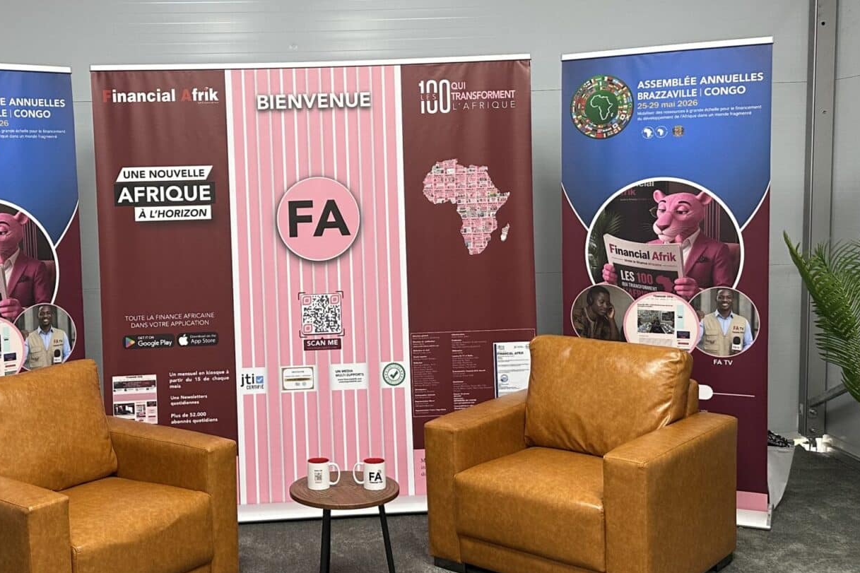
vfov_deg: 31.9
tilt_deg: -4.7
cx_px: 321
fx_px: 1003
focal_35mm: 42
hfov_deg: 46.0
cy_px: 271
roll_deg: +1.4
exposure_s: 1/71
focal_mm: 6.86
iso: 250
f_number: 1.78
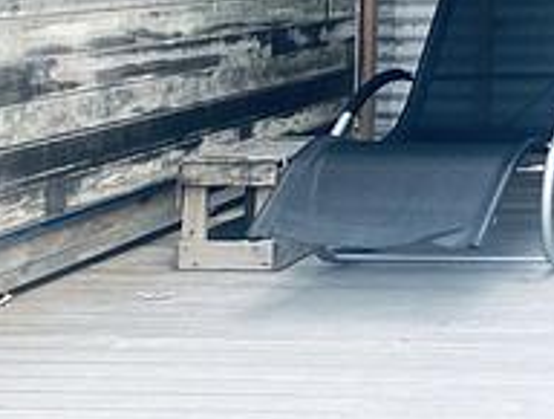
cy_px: -123
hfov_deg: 20.2
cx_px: 819
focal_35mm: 84
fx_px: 1348
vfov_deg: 16.7
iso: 32
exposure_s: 1/275
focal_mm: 4.25
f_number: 1.8
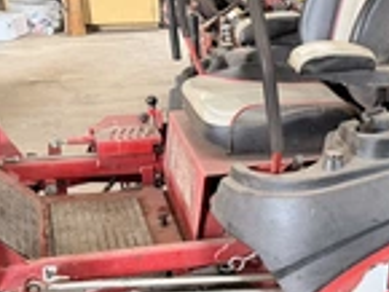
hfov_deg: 28.1
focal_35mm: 66
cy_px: 228
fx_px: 742
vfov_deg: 22.0
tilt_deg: -26.9
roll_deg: -3.0
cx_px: 362
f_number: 1.78
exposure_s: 1/60
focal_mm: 6.76
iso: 250
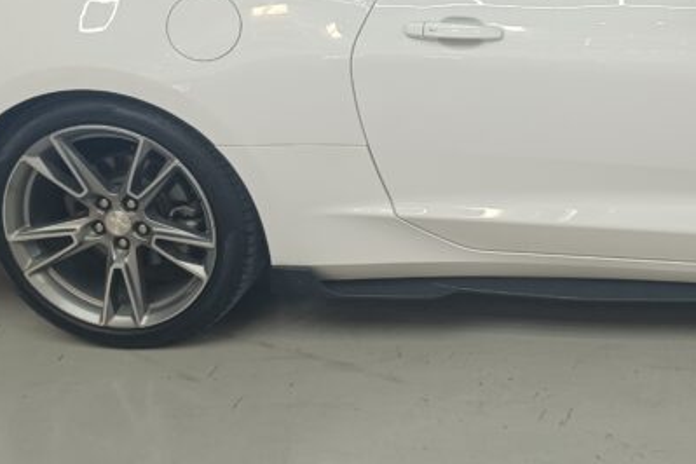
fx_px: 1237
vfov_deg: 21.0
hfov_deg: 29.9
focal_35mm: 64
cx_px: 647
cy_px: 101
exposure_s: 1/100
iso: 948
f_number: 1.65
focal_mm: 6.14
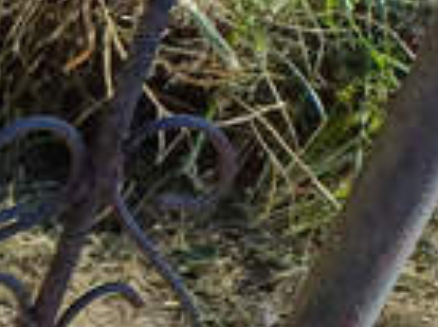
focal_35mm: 145
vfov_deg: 9.3
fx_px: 1832
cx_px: -797
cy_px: 724
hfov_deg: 10.5
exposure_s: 1/572
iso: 114
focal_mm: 4.76
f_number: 1.69
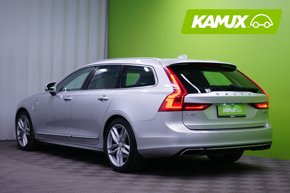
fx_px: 548
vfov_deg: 20.0
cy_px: 96
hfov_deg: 29.7
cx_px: 145
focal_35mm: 68
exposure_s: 1/15
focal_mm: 68
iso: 400
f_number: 5.6
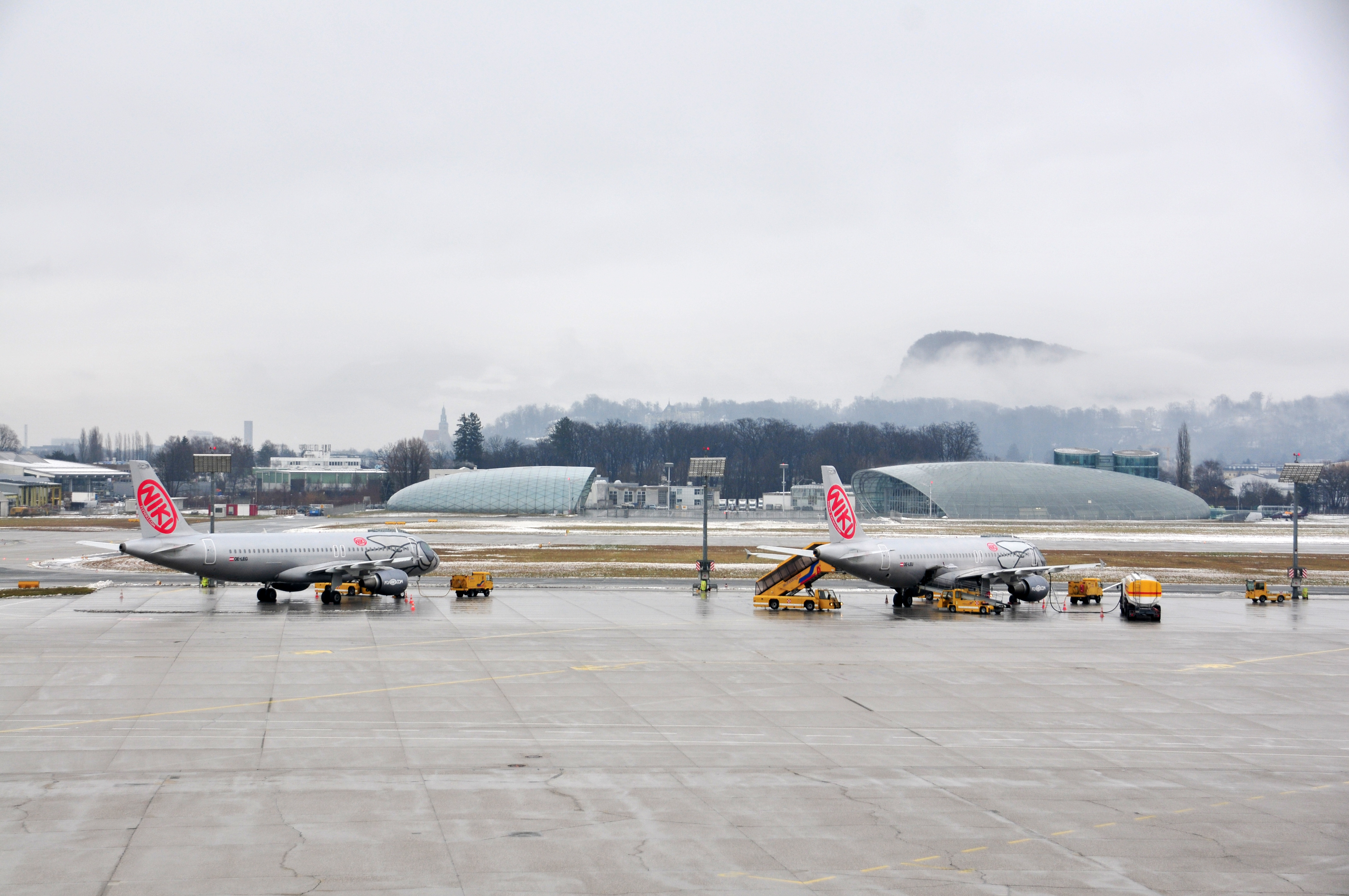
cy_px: 448
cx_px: 674
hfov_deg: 29.3
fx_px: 2582
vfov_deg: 19.7
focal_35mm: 69
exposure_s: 1/200
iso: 200
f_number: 7.1
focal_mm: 46
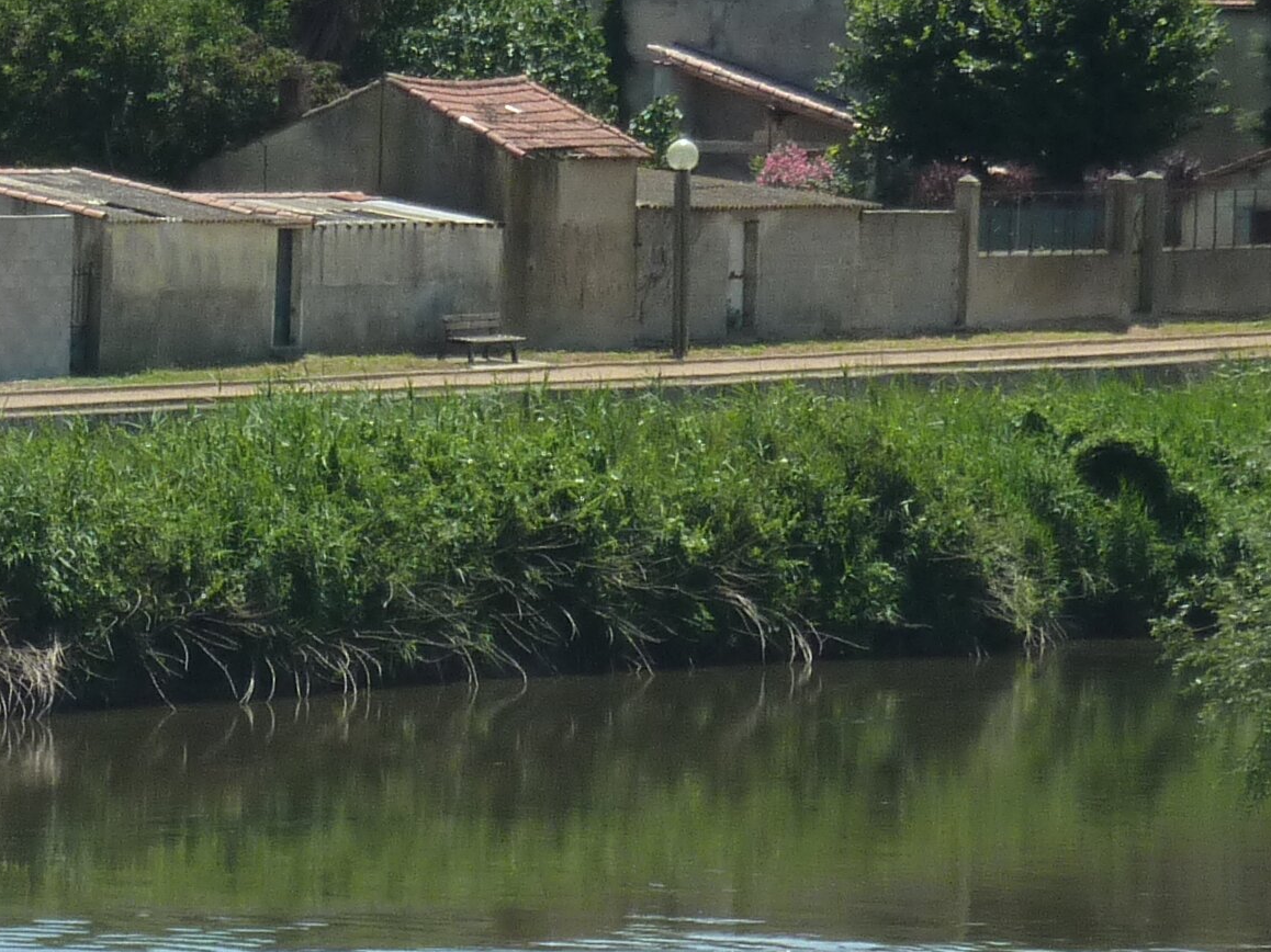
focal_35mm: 375
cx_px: -497
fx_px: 13766
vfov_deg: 4.0
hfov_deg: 5.3
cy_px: 66
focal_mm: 19.5
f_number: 5.6
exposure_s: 1/500
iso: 125
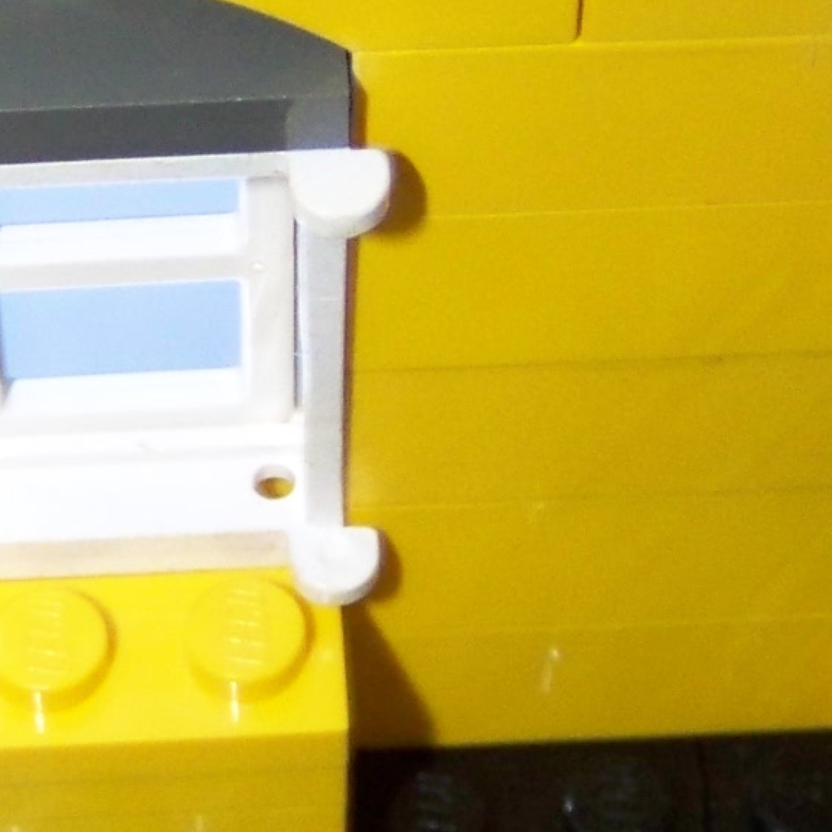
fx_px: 4106
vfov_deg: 11.6
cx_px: 32
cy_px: 386
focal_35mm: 151
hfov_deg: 11.5
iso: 200
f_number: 2.8
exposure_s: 1/30
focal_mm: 6.3
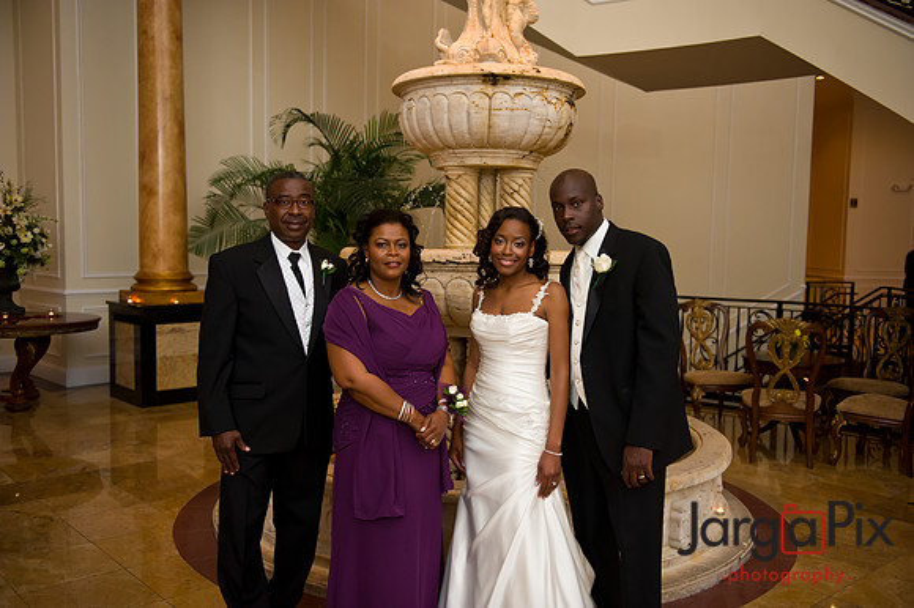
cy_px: 304
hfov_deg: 55.8
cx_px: 457
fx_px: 863
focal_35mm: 34
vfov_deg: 38.8
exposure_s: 1/125
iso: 1600
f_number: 3.2
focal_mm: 34
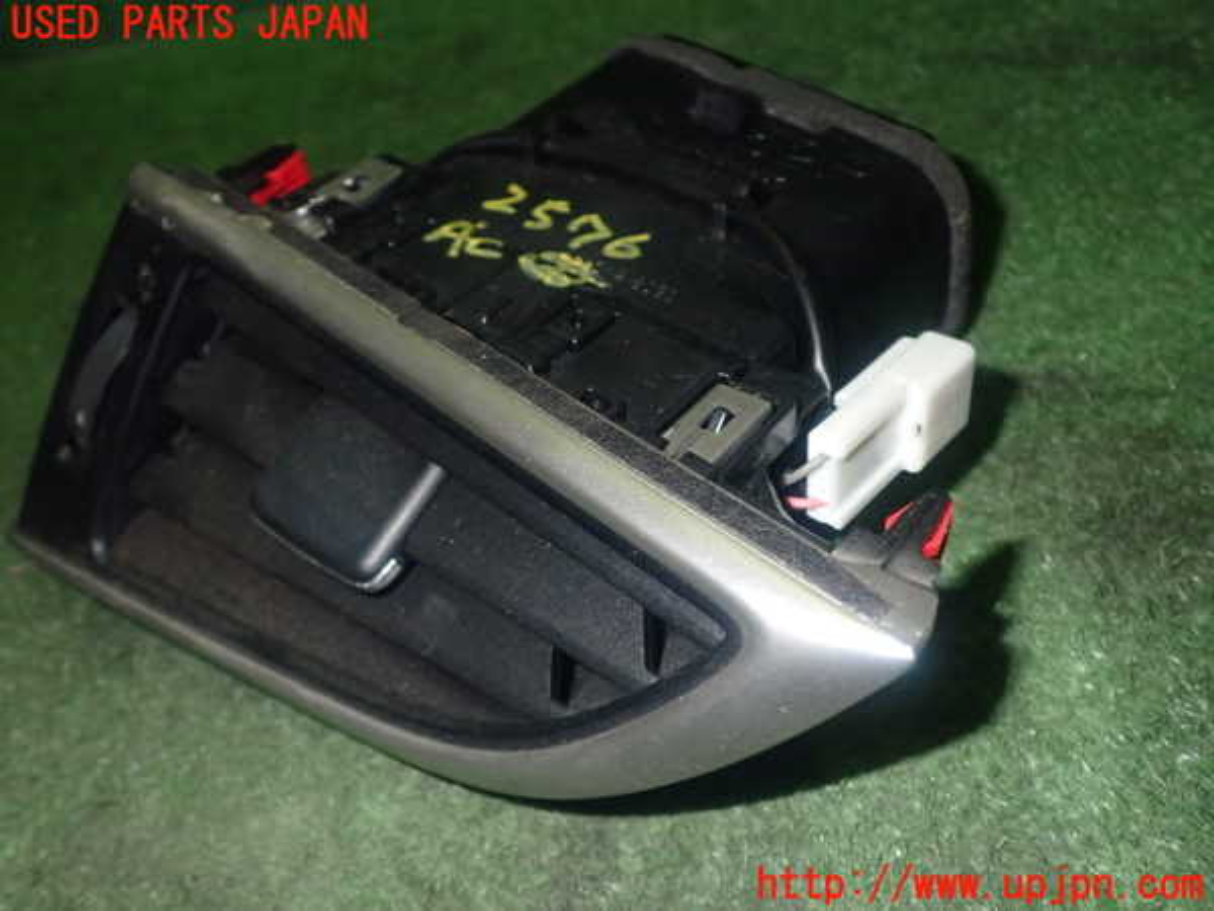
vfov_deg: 39.7
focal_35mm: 36
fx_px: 1263
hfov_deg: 51.4
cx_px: 607
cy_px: 456
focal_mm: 6.37
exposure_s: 1/40
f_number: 7.1
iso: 500
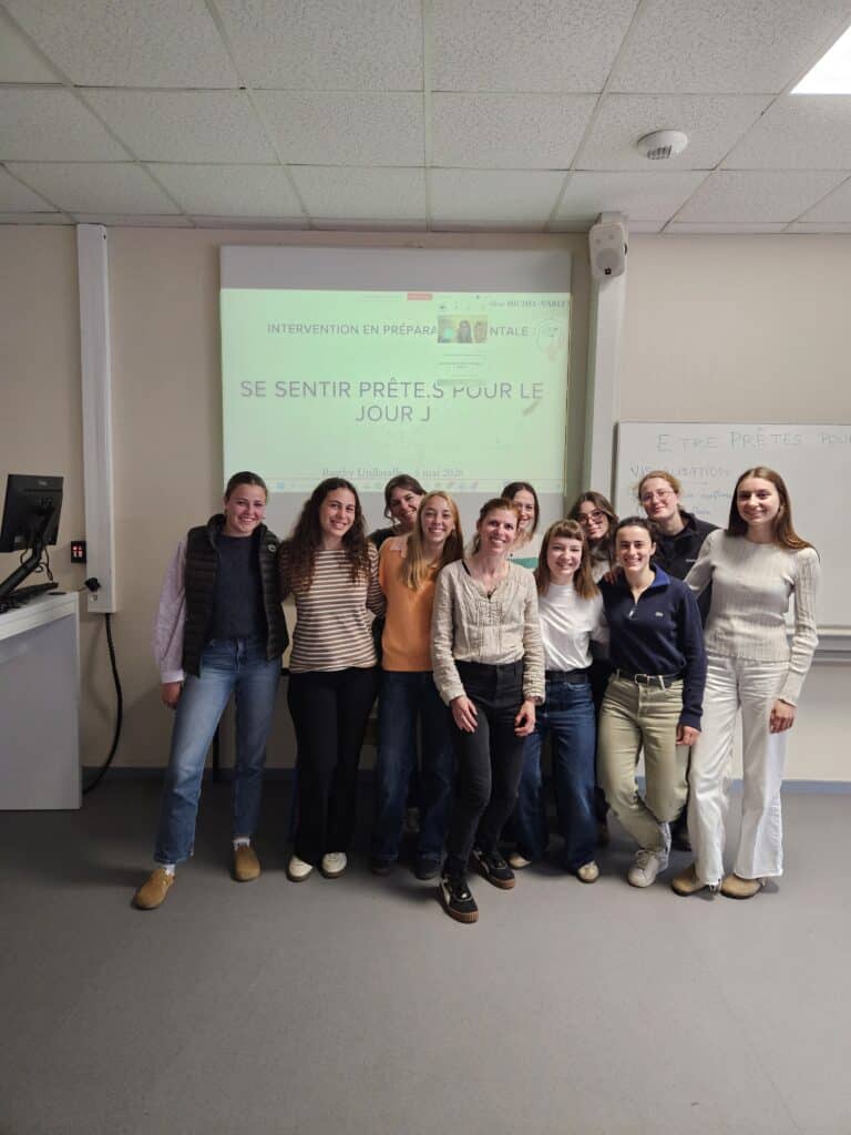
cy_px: 568
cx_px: 426
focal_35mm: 23
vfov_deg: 73.9
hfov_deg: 58.9
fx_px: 754
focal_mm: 5.4
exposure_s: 1/100
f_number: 1.8
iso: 500
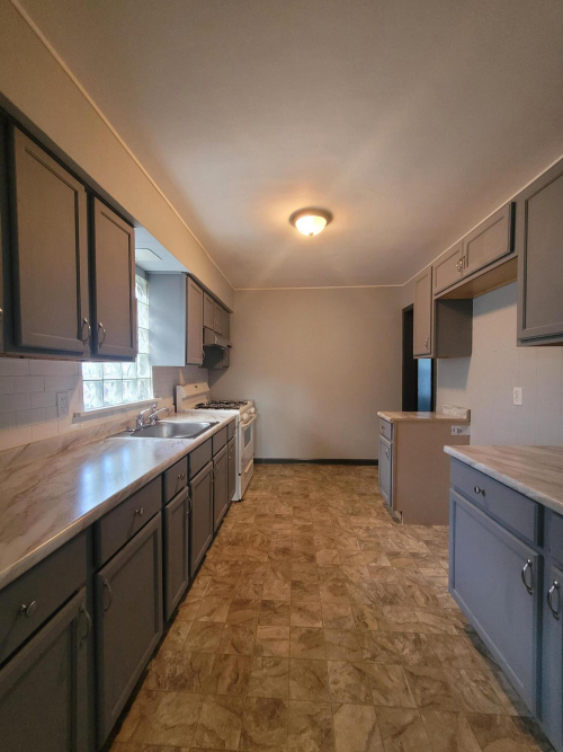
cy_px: 376
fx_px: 282
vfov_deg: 106.2
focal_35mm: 13
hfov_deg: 89.9
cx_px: 282
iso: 400
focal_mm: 1.74
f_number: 2.2
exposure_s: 1/39
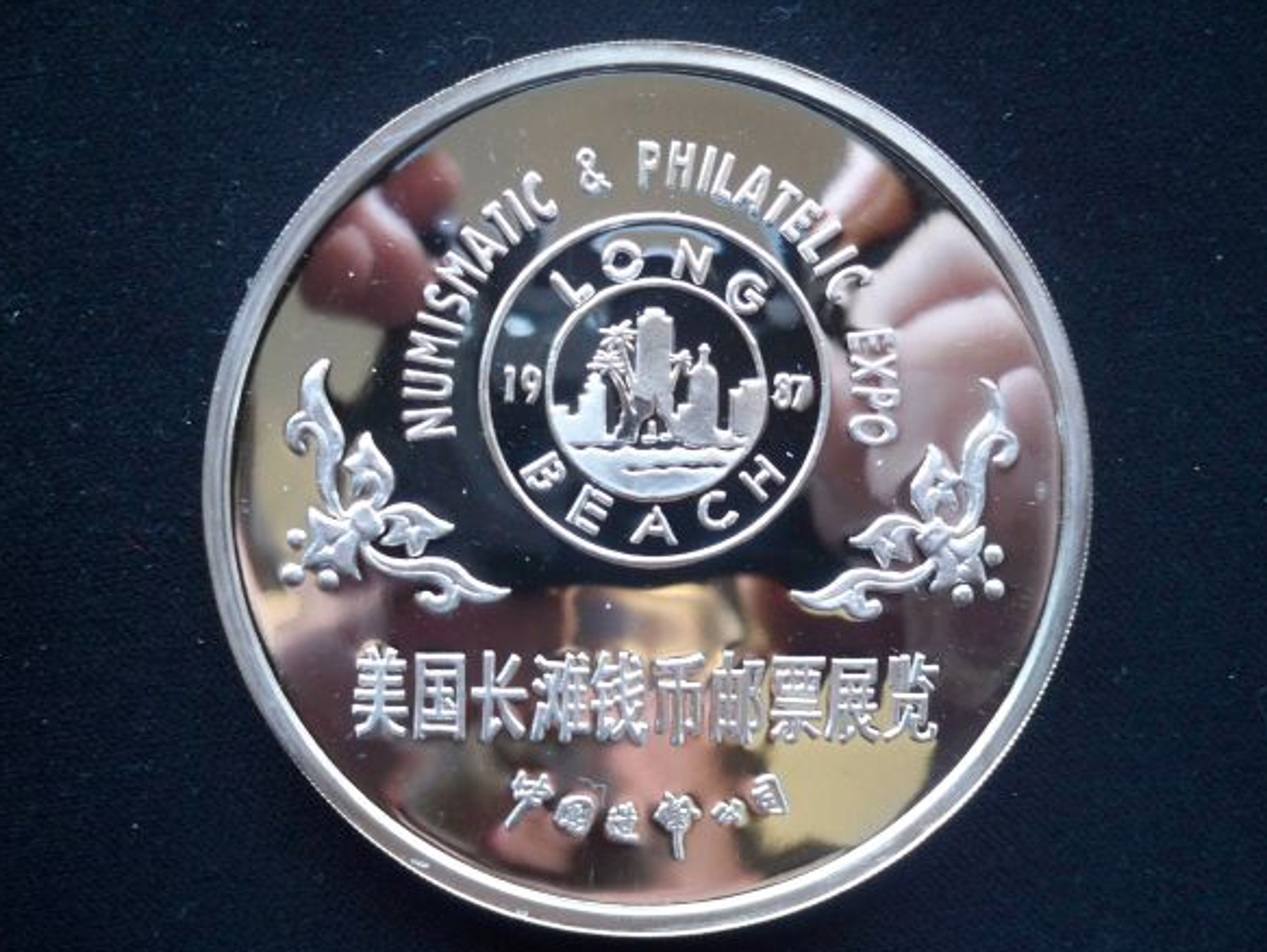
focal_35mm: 36
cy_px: 478
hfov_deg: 51.3
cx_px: 626
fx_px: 1318
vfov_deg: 39.7
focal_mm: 6.3
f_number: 3.1
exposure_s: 1/60
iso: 250
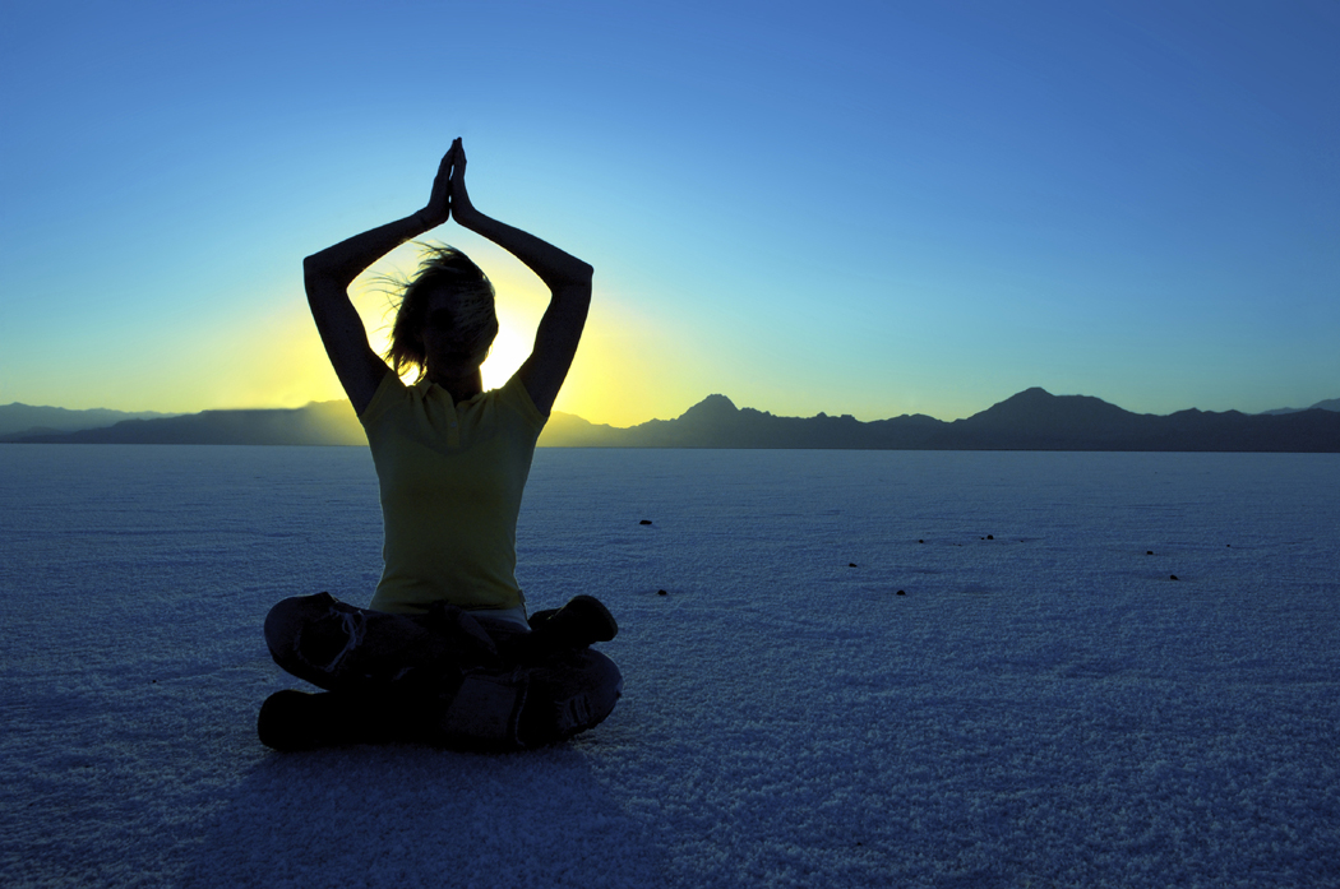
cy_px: 444
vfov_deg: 39.9
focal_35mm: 33
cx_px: 670
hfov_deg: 57.3
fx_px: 1227
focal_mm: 22
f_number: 10
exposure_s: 1/400
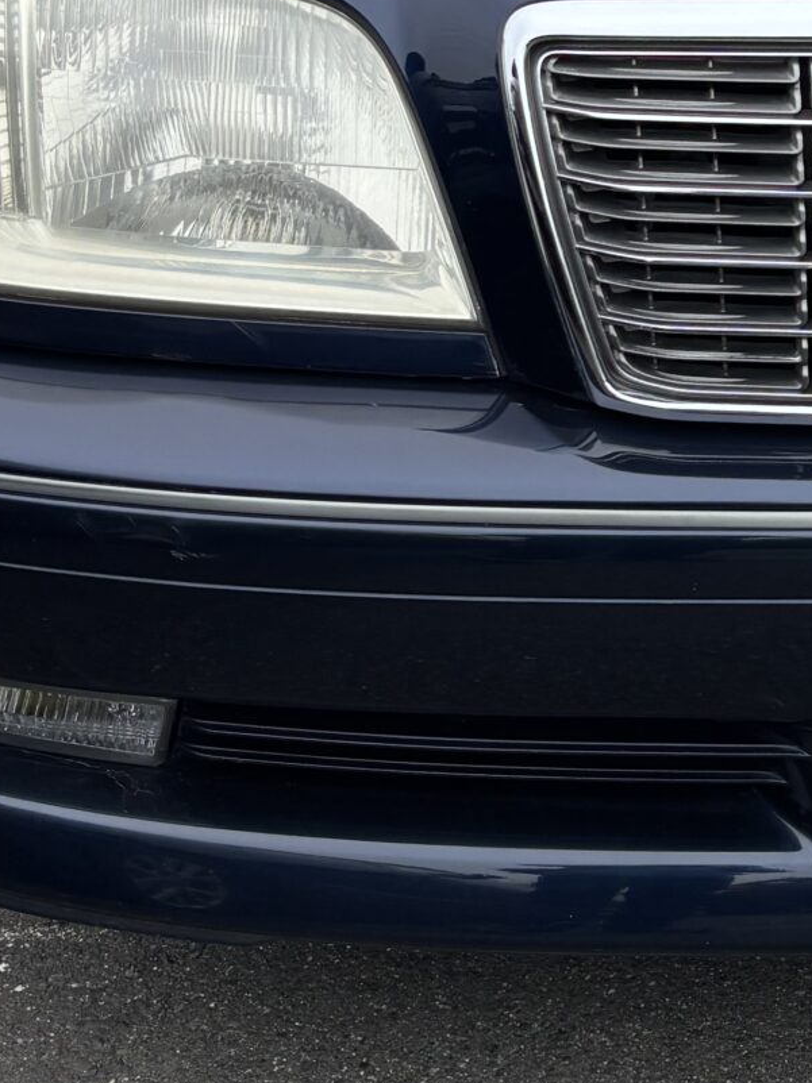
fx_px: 2597
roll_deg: -3.8
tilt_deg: -19.7
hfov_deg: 16.9
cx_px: 1003
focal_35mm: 83
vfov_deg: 22.9
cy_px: 77
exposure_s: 1/1812
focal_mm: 5.96
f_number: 1.6
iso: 50
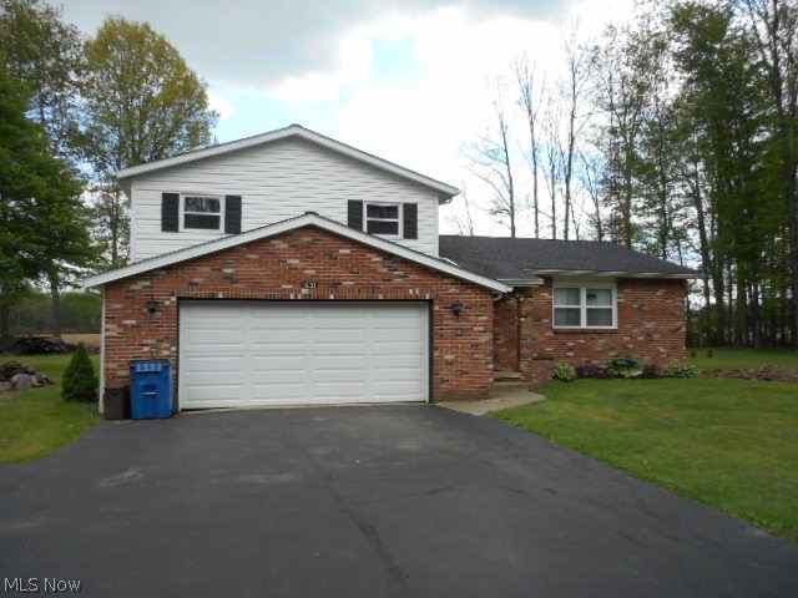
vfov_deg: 48.2
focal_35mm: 29
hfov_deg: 61.7
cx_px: 399
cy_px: 299
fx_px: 669
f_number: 4
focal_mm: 5.2
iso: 80
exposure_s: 1/250
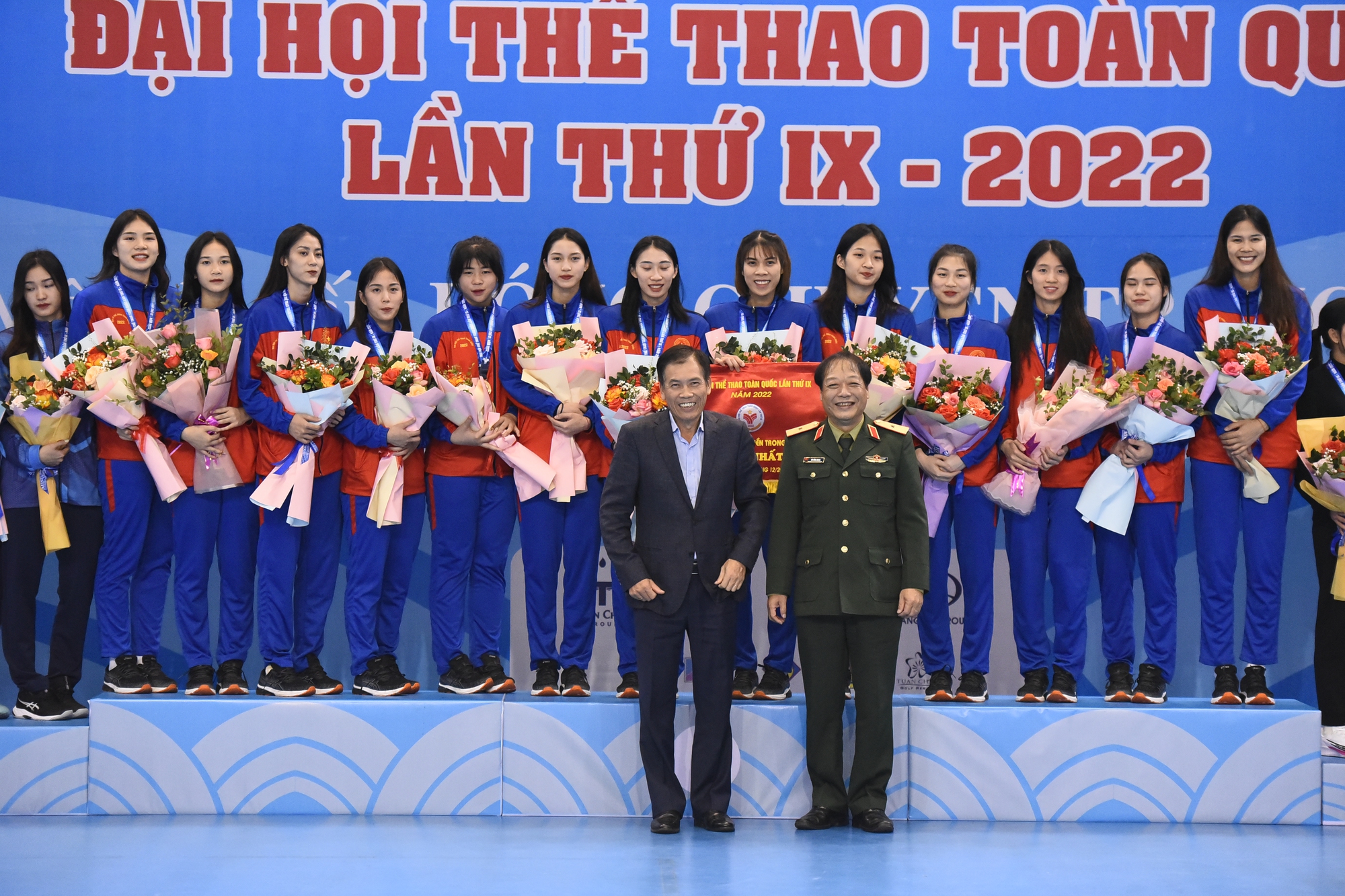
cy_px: 448
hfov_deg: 17.6
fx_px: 4333
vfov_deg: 11.8
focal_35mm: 116
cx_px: 672
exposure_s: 1/1000
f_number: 2.8
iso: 8000
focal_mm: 116
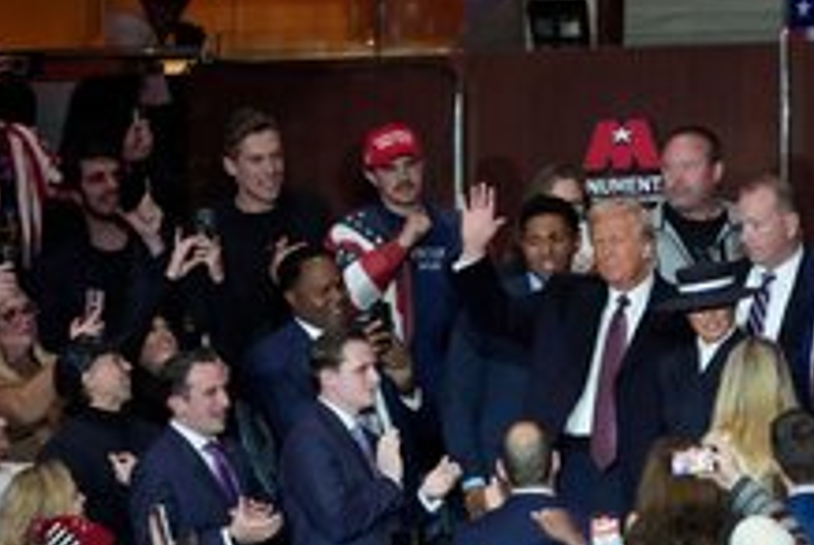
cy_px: 412
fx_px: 24883
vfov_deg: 1.3
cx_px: 493
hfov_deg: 1.9
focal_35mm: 1099
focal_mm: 600
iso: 6400
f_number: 4
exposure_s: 1/500
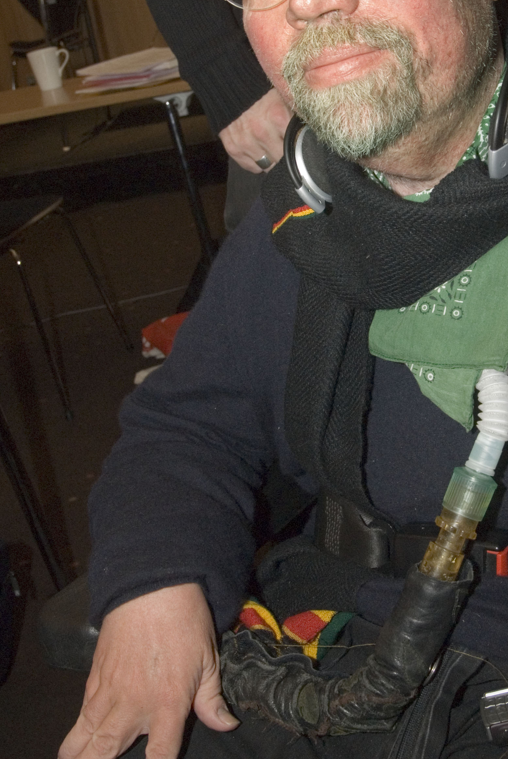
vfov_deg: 30.6
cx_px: 384
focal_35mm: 65
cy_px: 242
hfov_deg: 20.8
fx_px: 1372
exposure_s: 1/30
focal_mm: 26
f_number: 8
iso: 800
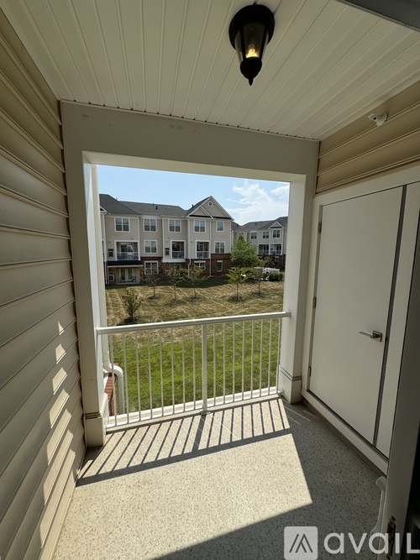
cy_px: 280
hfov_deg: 85.7
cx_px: 210
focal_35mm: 14
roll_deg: +0.2
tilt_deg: -7.5
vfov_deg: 102.1
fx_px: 227
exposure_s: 1/2674
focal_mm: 2.22
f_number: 2.2
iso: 50
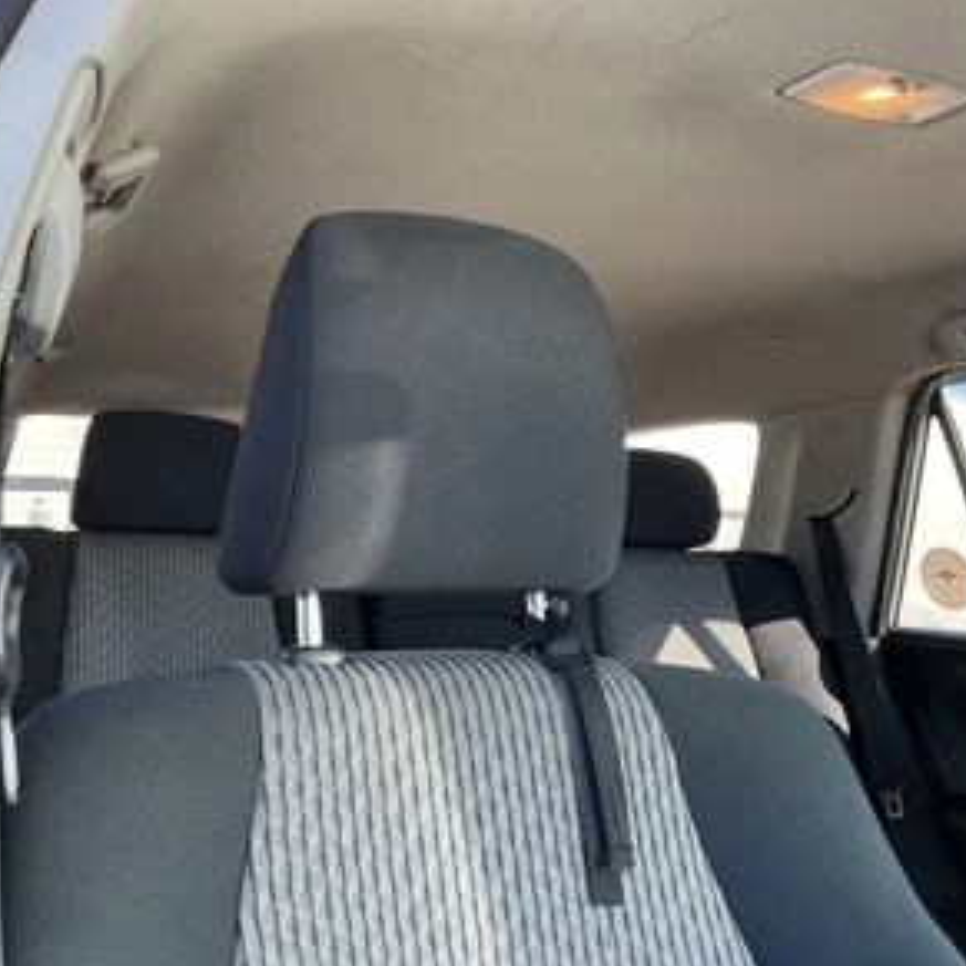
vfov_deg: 48.4
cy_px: 488
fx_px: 1073
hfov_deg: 48.2
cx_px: 398
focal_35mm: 34
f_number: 1.8
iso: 64
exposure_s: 1/122
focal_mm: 3
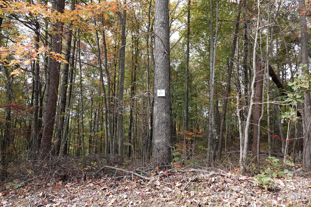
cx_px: 156
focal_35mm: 24
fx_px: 207
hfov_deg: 73.7
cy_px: 104
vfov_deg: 53.1
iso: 100
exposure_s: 1/250
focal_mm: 8.8
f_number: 2.8
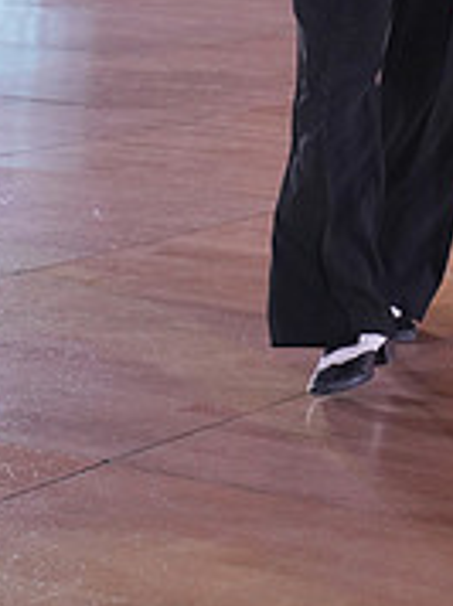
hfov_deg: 9.3
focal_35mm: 157
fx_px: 2746
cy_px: -225
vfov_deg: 12.2
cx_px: 526
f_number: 4
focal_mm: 50
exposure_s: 1/400
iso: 1250
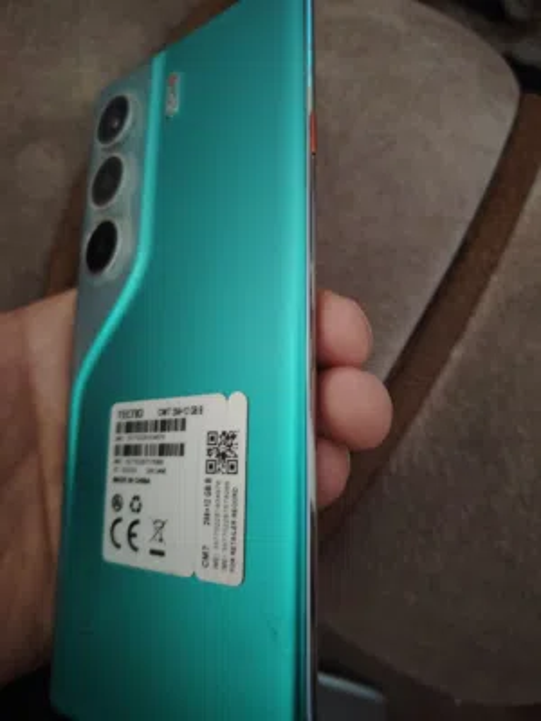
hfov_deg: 56.8
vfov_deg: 71.6
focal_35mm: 24
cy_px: 360
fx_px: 500
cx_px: 270
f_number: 1.75
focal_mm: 5.25
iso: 7232
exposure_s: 1/16.7
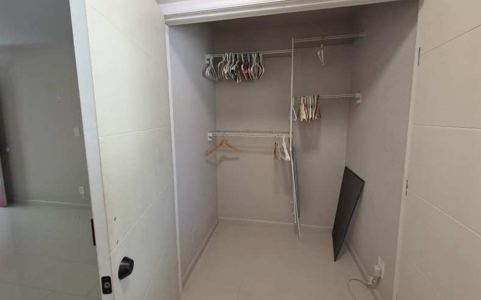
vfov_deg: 78.5
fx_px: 184
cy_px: 140
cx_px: 244
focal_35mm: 14
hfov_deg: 105.3
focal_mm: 1.74
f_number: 2.2
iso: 100
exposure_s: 1/60
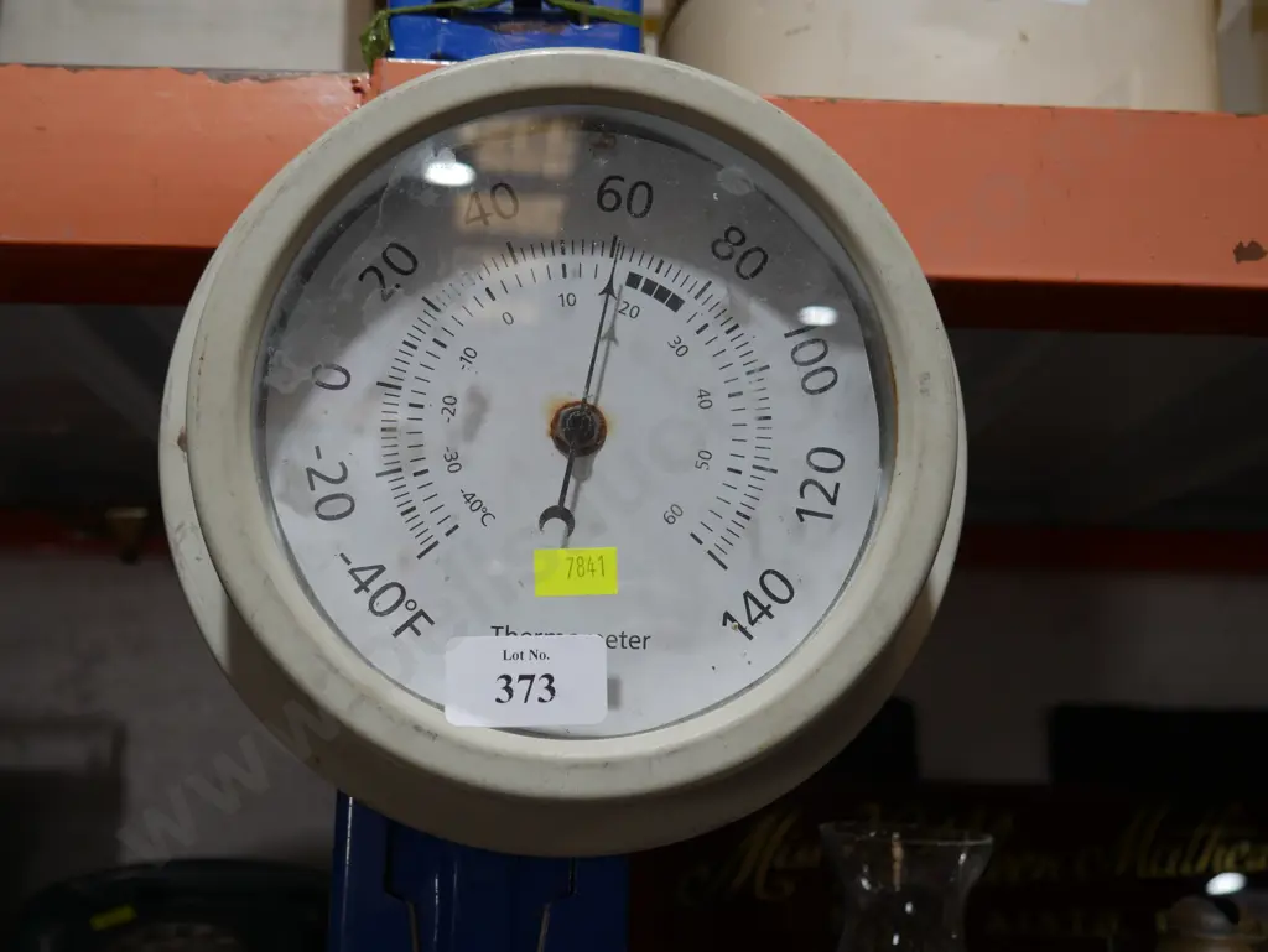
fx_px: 1319
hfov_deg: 51.3
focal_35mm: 36
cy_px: 476
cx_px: 634
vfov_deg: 39.7
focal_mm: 18
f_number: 4
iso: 200
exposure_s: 1/80
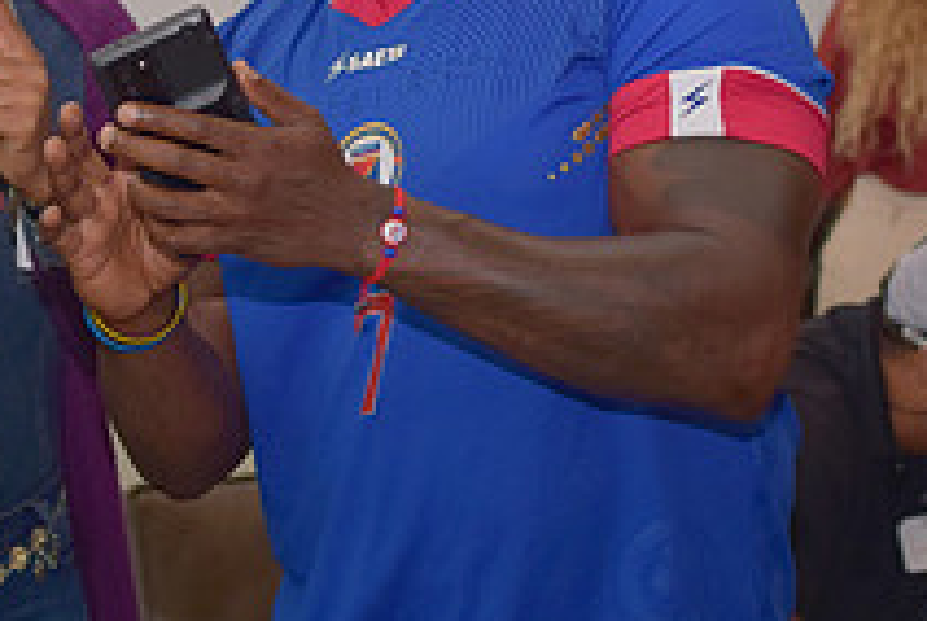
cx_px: 293
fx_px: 3697
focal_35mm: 143
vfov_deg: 9.5
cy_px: 15
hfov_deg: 14.3
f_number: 3.2
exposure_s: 1/200
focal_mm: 35
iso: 160
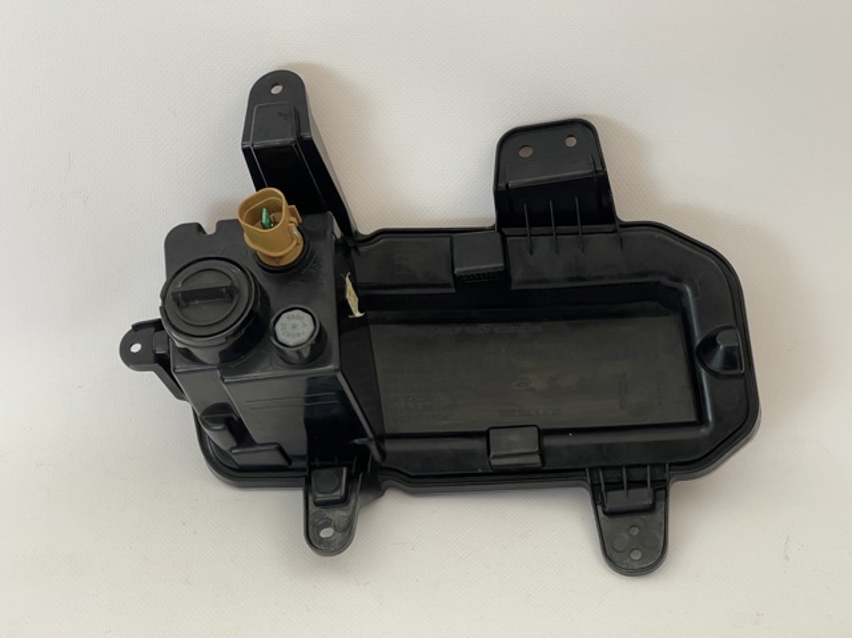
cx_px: 426
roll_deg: -5.2
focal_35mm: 64
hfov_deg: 30.3
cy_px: 319
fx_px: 1574
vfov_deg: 22.9
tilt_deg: -43.4
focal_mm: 7.5
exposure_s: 1/65
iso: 200
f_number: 2.2
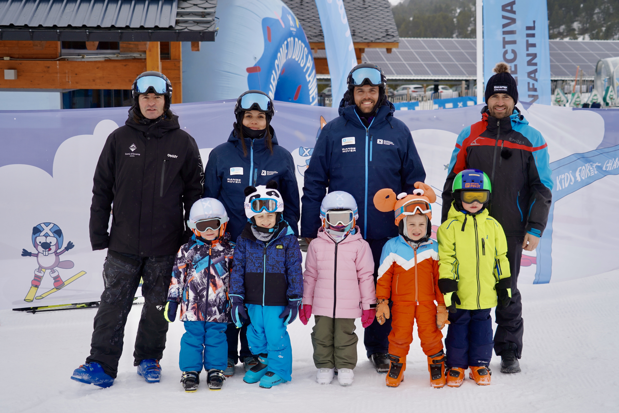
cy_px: 206
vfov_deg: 24.6
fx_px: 946
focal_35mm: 55
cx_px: 310
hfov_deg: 36.2
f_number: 5
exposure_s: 1/400
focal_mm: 55
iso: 100
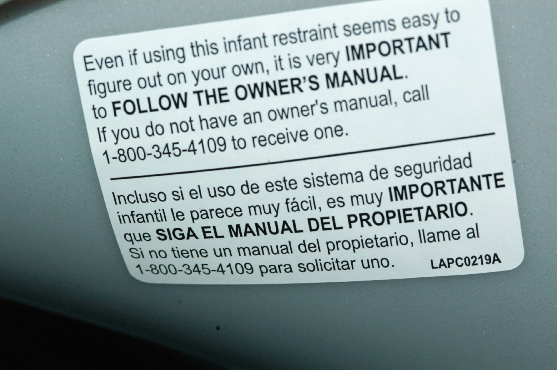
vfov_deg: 8.7
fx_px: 2435
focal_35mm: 158
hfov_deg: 13.1
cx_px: 278
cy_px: 185
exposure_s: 1/60
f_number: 9
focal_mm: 105
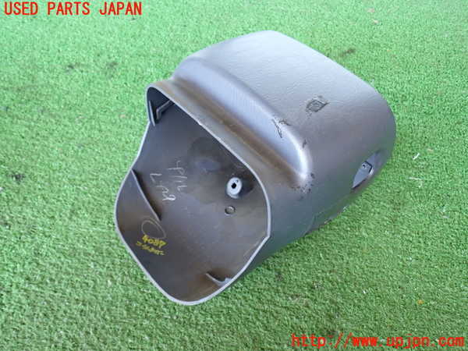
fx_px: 406
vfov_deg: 46.8
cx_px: 234
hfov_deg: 60.0
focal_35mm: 30
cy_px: 176
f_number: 2.3
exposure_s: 1/30
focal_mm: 5.4
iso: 320
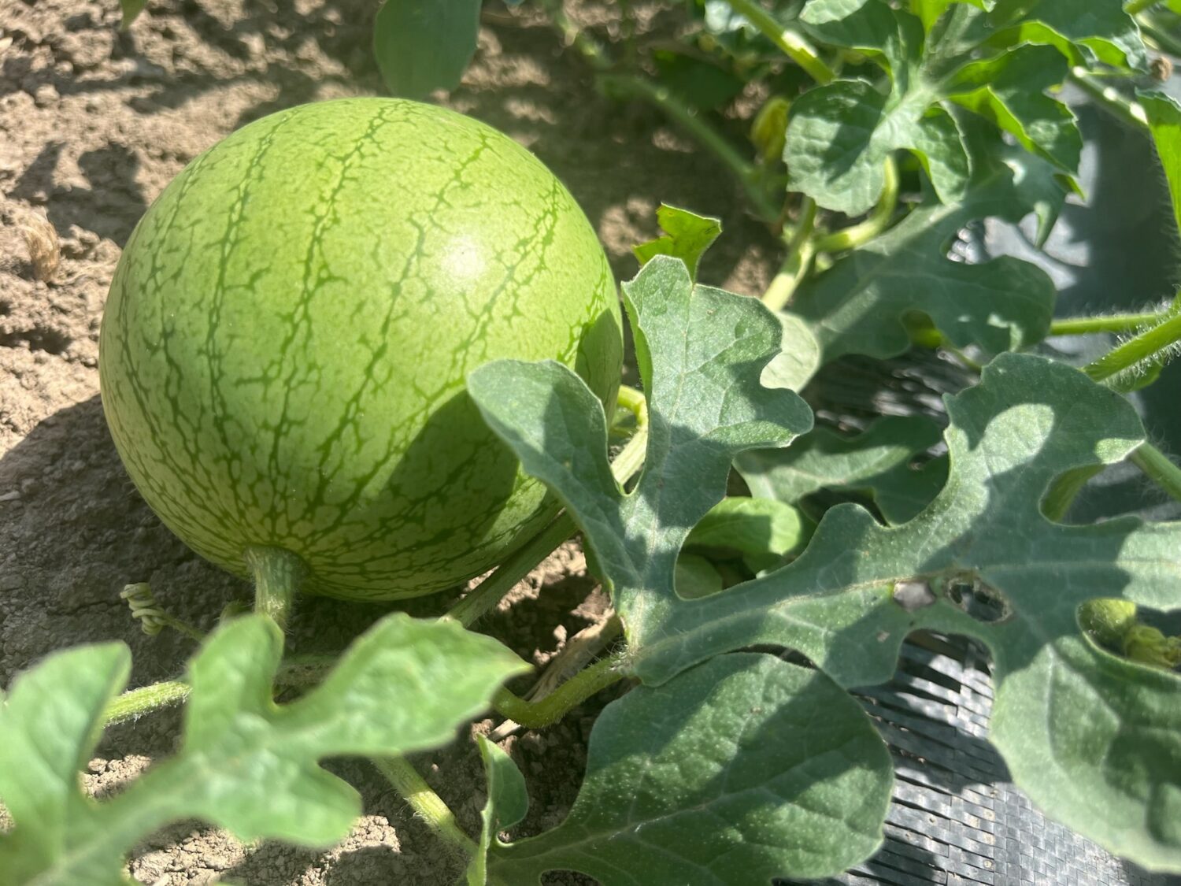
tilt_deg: -46.5
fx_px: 887
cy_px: 443
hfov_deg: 67.3
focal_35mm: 26
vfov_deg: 53.1
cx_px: 590
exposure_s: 1/2179
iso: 50
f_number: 1.6
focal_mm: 5.1
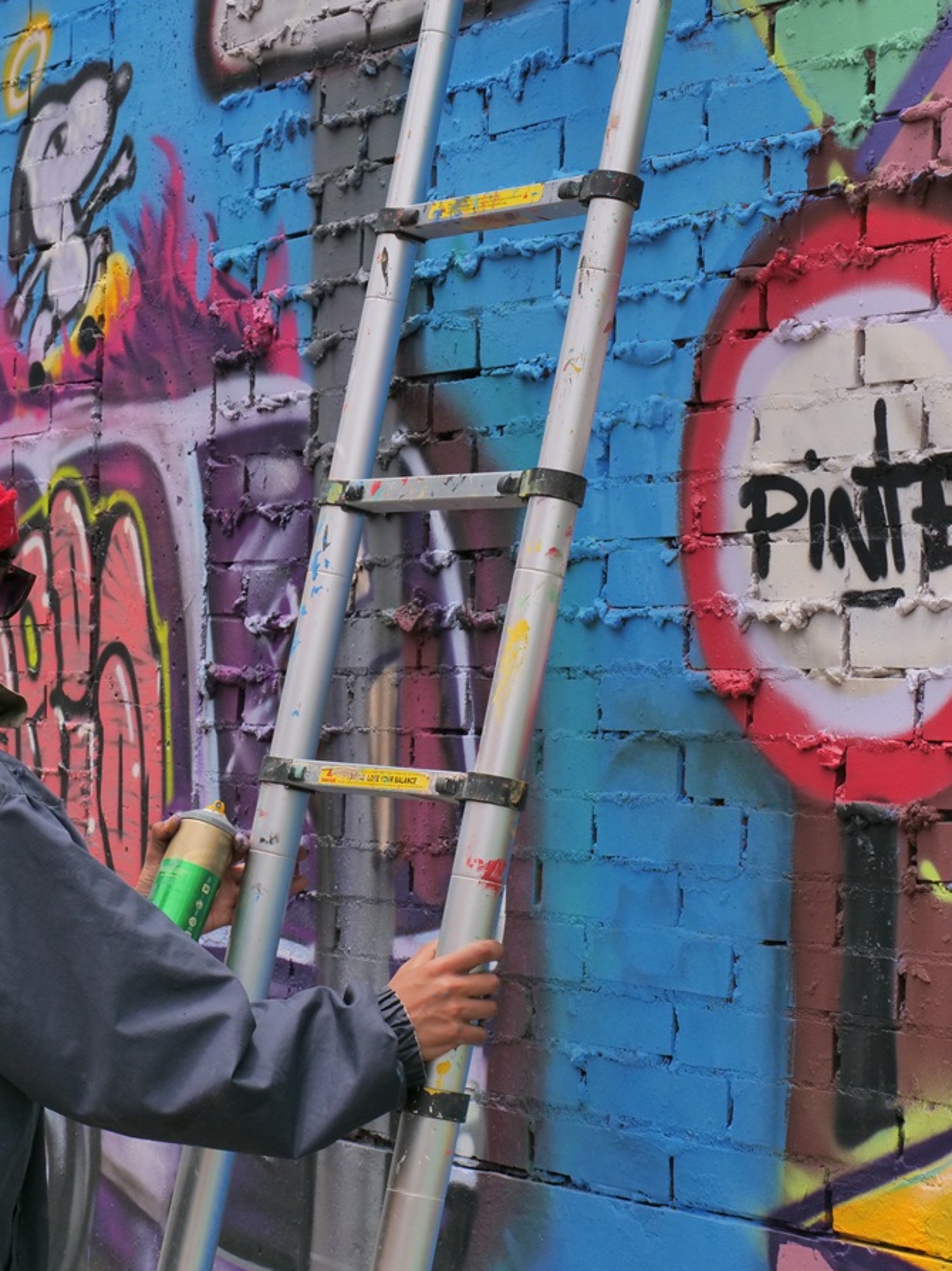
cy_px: 636
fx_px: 3449
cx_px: 395
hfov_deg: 15.7
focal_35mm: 94
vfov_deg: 20.9
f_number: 8
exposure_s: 1/800
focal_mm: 35
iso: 400
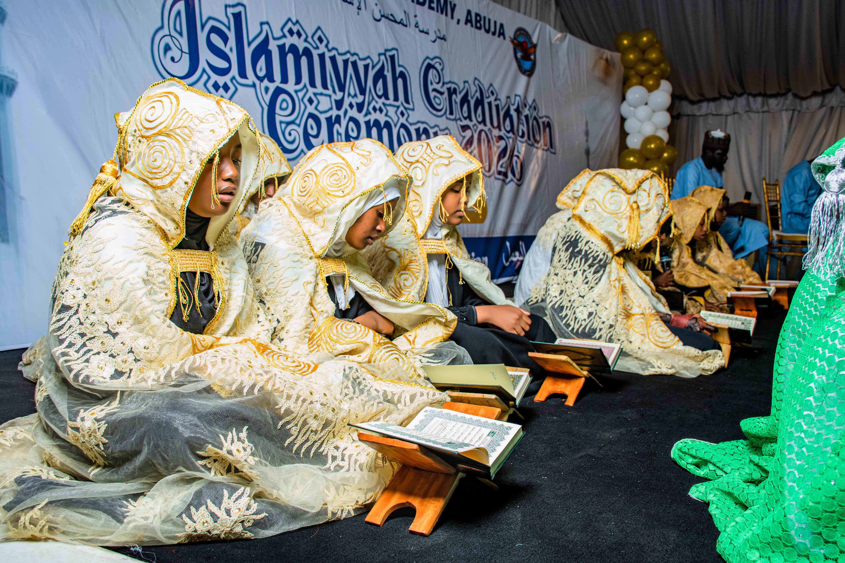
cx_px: 422
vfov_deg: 38.9
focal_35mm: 34
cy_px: 282
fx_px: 798
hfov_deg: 55.8
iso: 800
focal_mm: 23
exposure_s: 1/125
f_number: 5
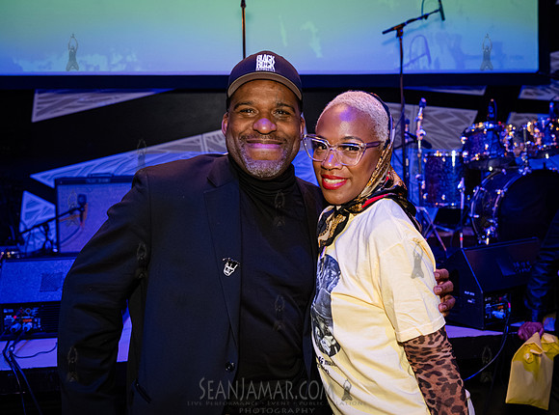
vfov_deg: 33.9
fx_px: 678
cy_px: 183
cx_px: 338
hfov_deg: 44.5
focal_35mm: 42
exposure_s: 1/400
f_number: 3.5
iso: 10000
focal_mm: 35
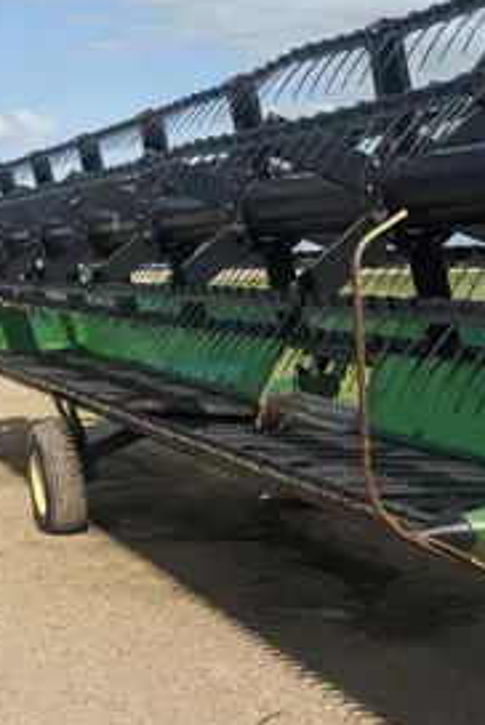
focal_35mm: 66
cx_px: 578
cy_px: 498
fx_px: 1330
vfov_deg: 30.2
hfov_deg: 19.5
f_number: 1.73
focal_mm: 4.38
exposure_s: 1/2933
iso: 56
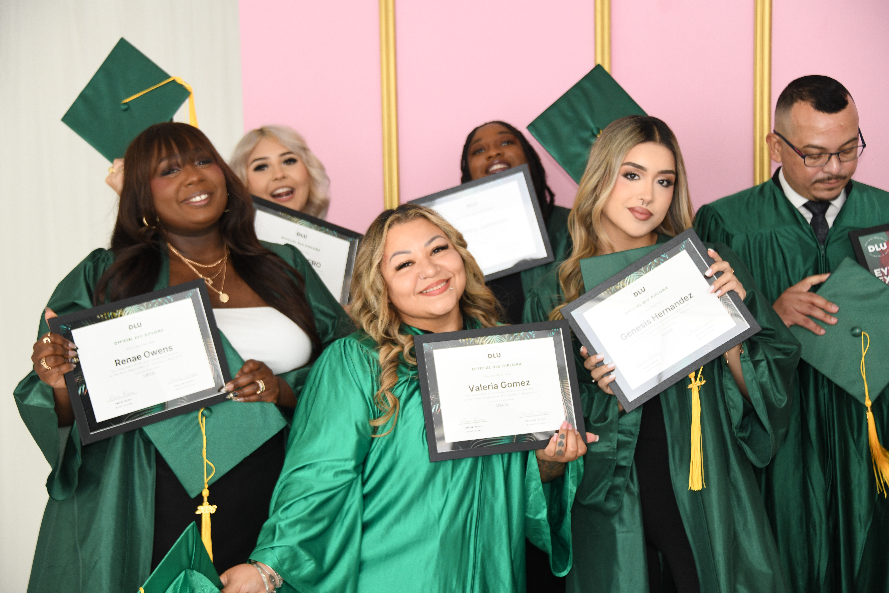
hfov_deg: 24.8
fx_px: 2025
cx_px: 444
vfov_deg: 16.7
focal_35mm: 82
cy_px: 296
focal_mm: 82
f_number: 5
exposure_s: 1/200
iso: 1000
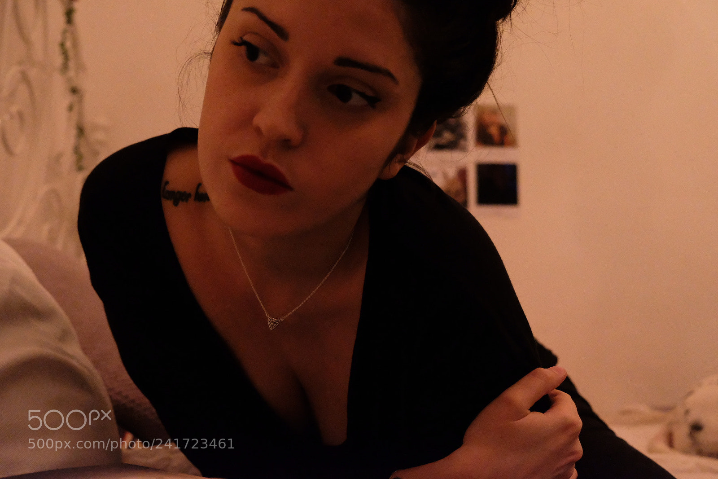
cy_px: 240
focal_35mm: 38
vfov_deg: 35.1
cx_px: 359
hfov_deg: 50.7
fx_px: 758
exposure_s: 1/320
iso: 12800
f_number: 3.2
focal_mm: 25.4
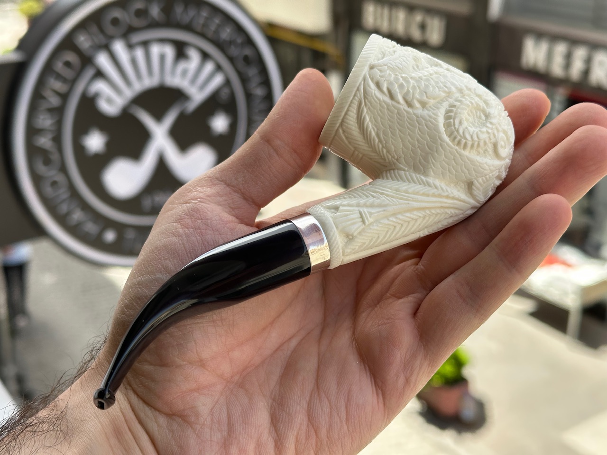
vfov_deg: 30.3
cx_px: 304
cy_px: 228
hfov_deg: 39.7
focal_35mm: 48
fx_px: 842
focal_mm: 6.86
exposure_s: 1/729
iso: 64
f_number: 1.78
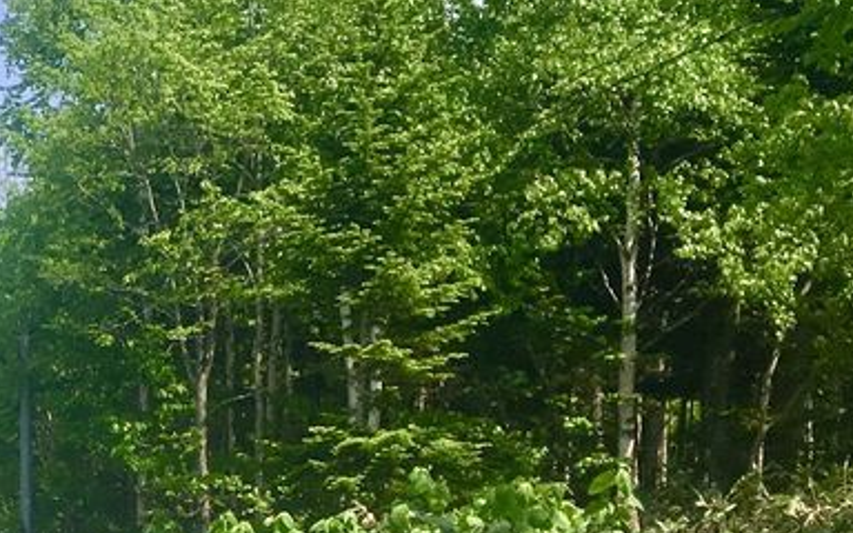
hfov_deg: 19.0
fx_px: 2232
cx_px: -426
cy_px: 604
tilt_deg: -2.2
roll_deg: -0.4
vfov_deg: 13.3
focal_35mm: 96
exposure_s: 1/1183
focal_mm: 4.15
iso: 25
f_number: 2.2
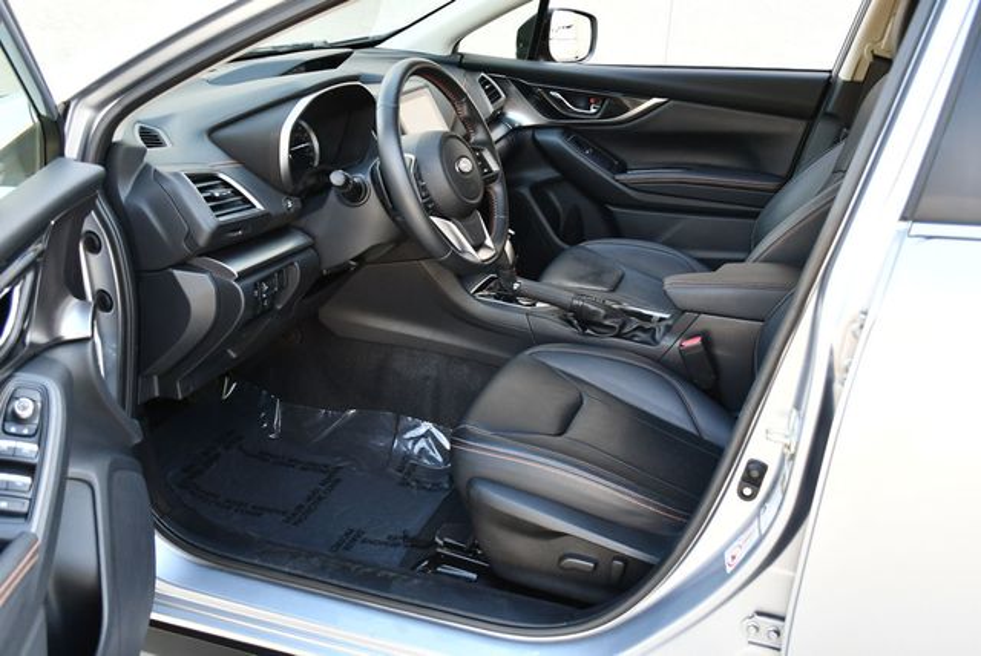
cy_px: 328
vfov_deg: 36.9
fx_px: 982
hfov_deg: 53.1
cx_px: 490
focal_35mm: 36
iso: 560
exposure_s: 1/250
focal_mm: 18
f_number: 3.5
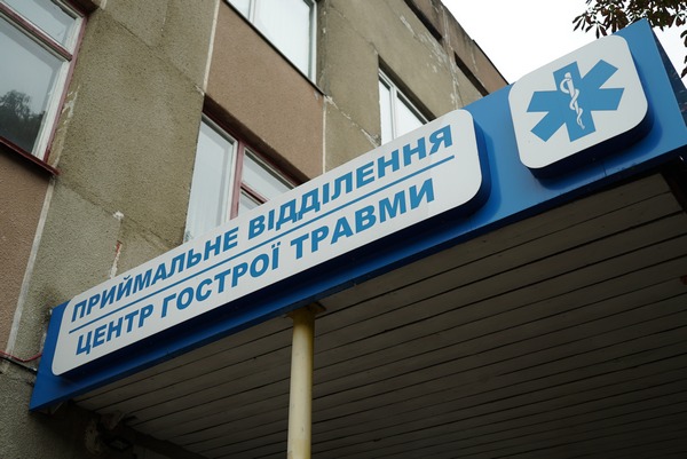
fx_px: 745
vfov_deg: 34.3
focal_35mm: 39
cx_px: 344
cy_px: 230
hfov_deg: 49.5
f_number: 4
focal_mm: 39
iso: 100
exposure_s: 1/250
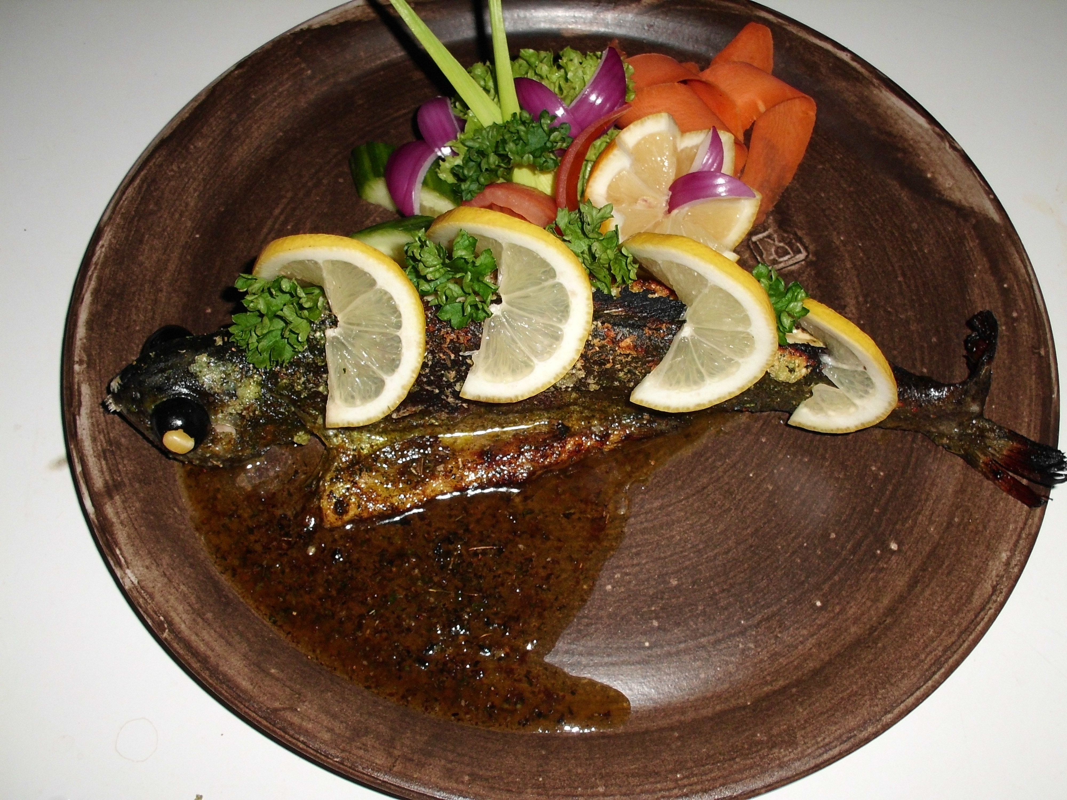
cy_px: 400
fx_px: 1110
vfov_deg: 39.7
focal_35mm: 36
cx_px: 534
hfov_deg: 51.4
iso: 100
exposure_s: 1/60
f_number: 2.9
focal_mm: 6.3
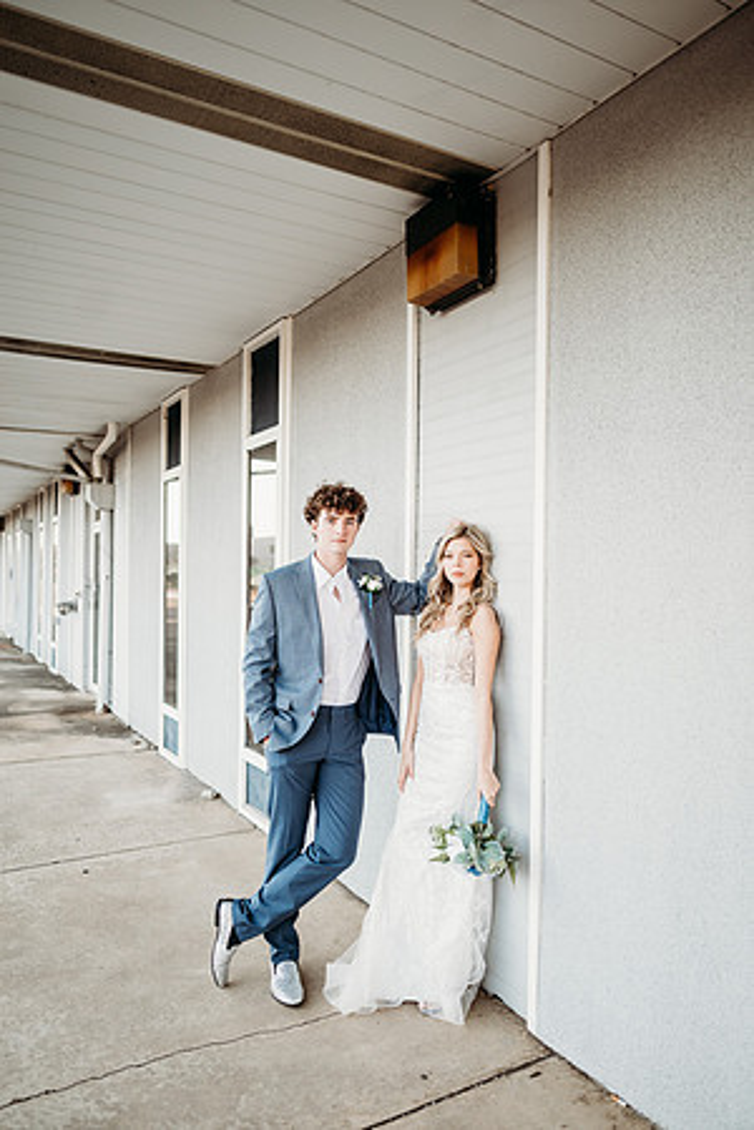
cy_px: 565
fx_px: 754
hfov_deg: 53.1
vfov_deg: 73.7
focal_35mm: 24
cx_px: 377
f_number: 2
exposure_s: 1/320
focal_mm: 24
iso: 100
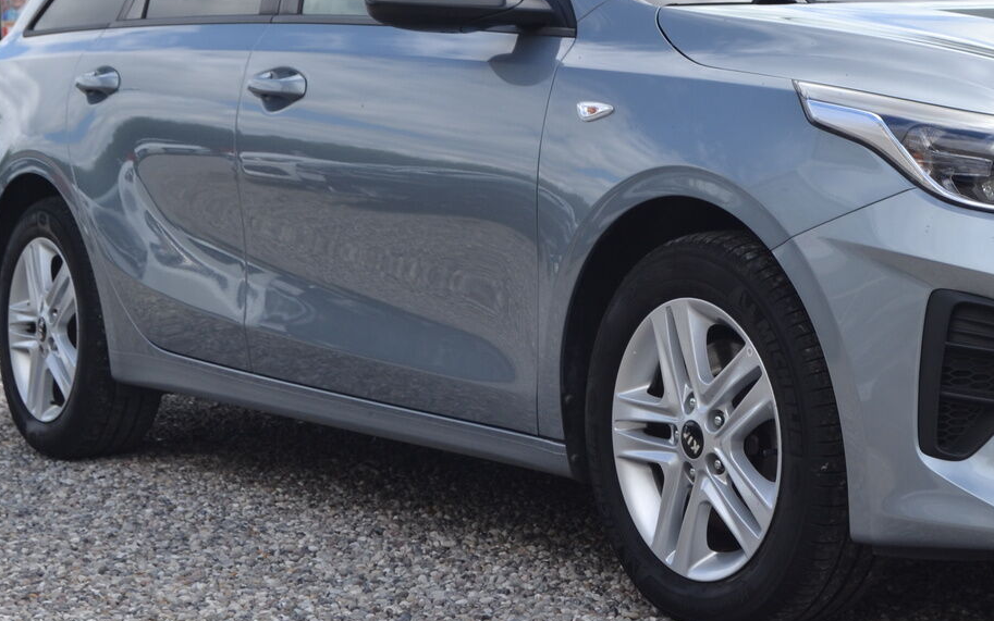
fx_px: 2439
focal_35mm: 90
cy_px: 210
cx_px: 794
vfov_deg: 14.5
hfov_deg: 22.7
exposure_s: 1/200
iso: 100
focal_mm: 28
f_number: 7.1
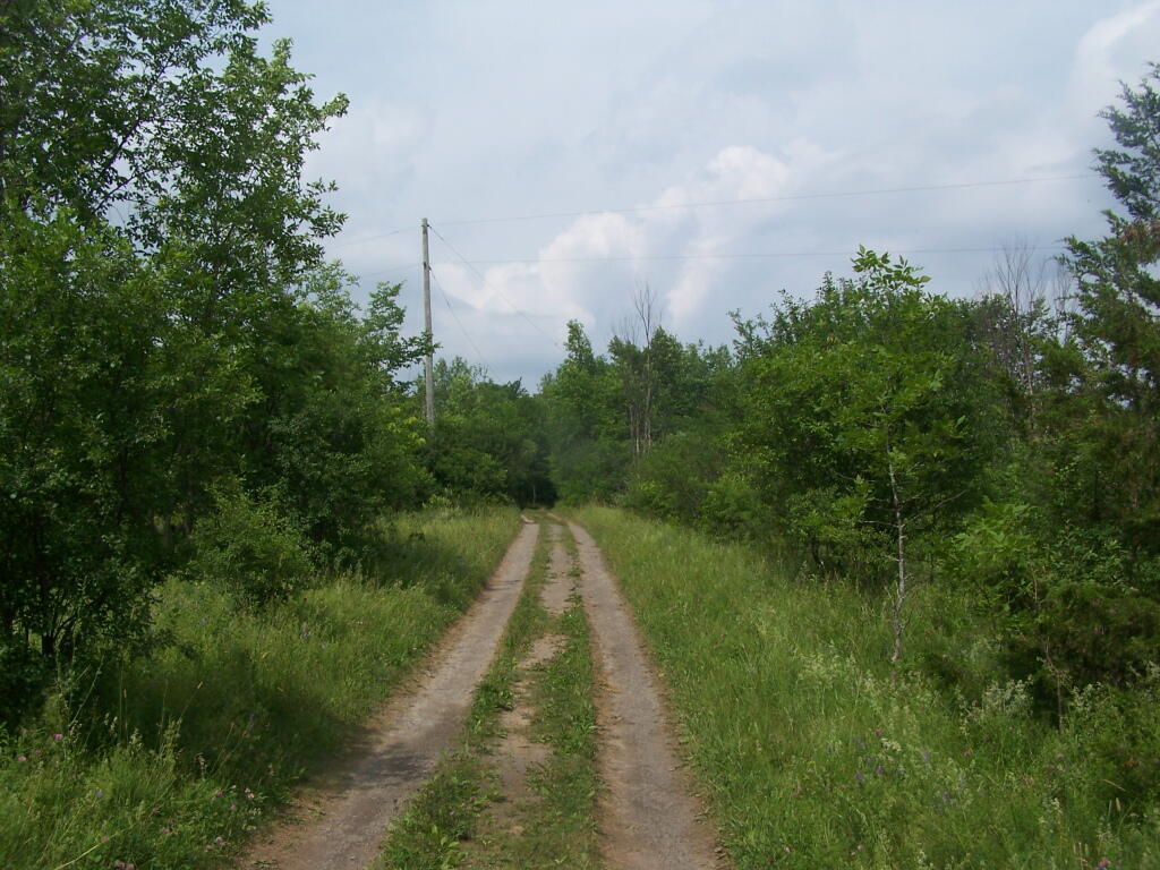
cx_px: 580
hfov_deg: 49.0
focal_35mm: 38
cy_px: 435
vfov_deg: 37.7
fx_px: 1273
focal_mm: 6.3
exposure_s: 1/640
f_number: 5.6
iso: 80
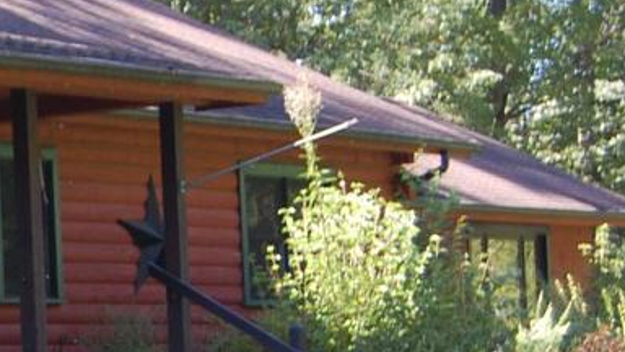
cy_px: 354
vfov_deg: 5.9
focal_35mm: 206
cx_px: -355
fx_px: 3413
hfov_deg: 10.1
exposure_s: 1/125
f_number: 5.6
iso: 360
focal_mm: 35
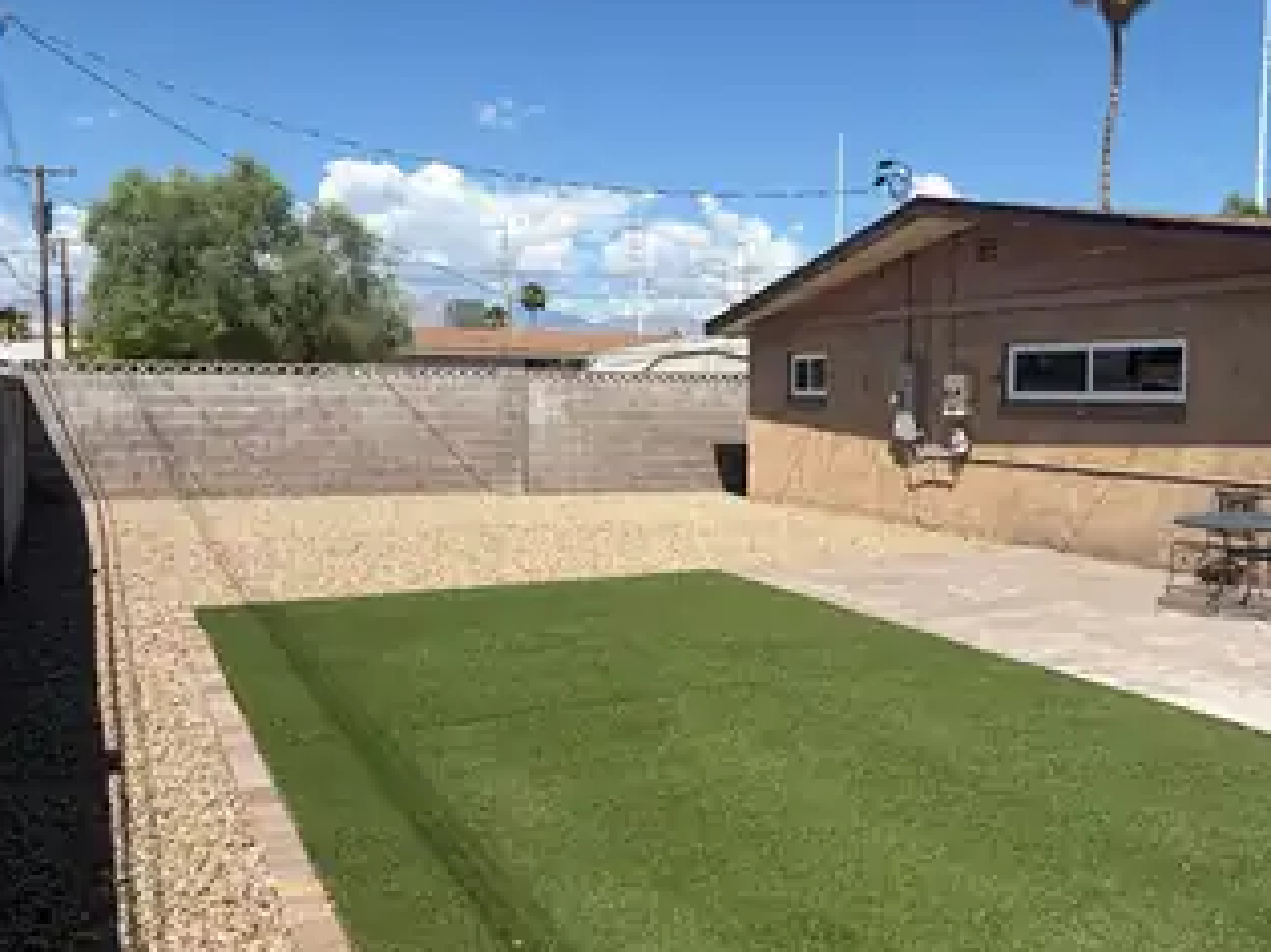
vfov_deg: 42.9
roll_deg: -0.3
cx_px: 690
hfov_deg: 55.3
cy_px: 464
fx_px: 1211
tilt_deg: -3.3
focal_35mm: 33
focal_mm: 5.96
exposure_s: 1/5814
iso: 64
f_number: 1.6
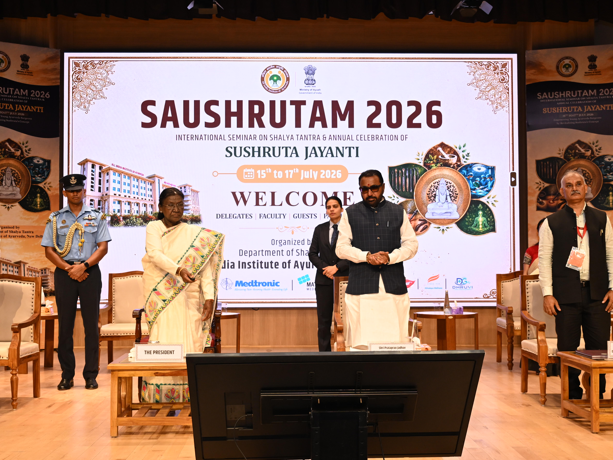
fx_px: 815
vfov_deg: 31.5
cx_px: 305
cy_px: 231
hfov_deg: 41.2
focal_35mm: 46
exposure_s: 1/160
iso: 800
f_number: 4
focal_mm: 28
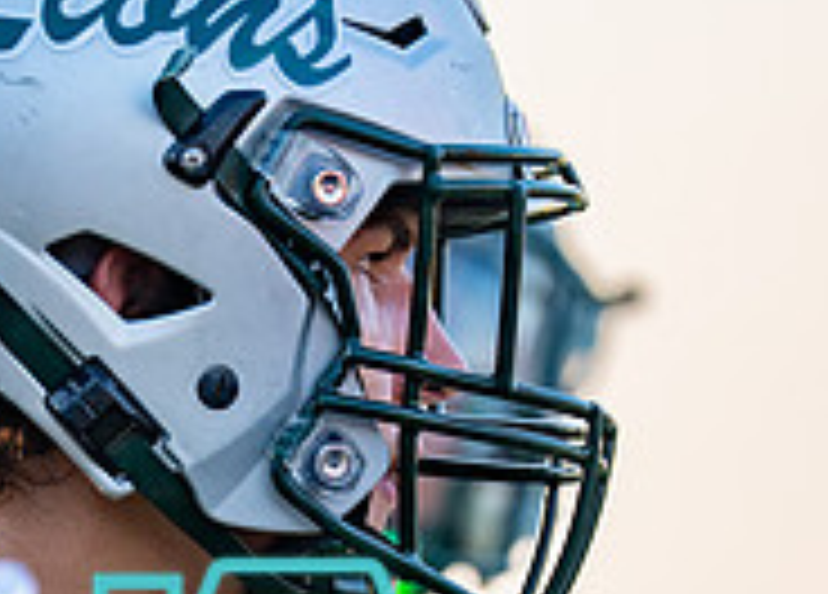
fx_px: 18628
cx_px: 271
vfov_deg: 1.8
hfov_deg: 2.5
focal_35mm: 791
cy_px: 690
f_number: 2.8
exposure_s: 1/640
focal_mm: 200
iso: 200
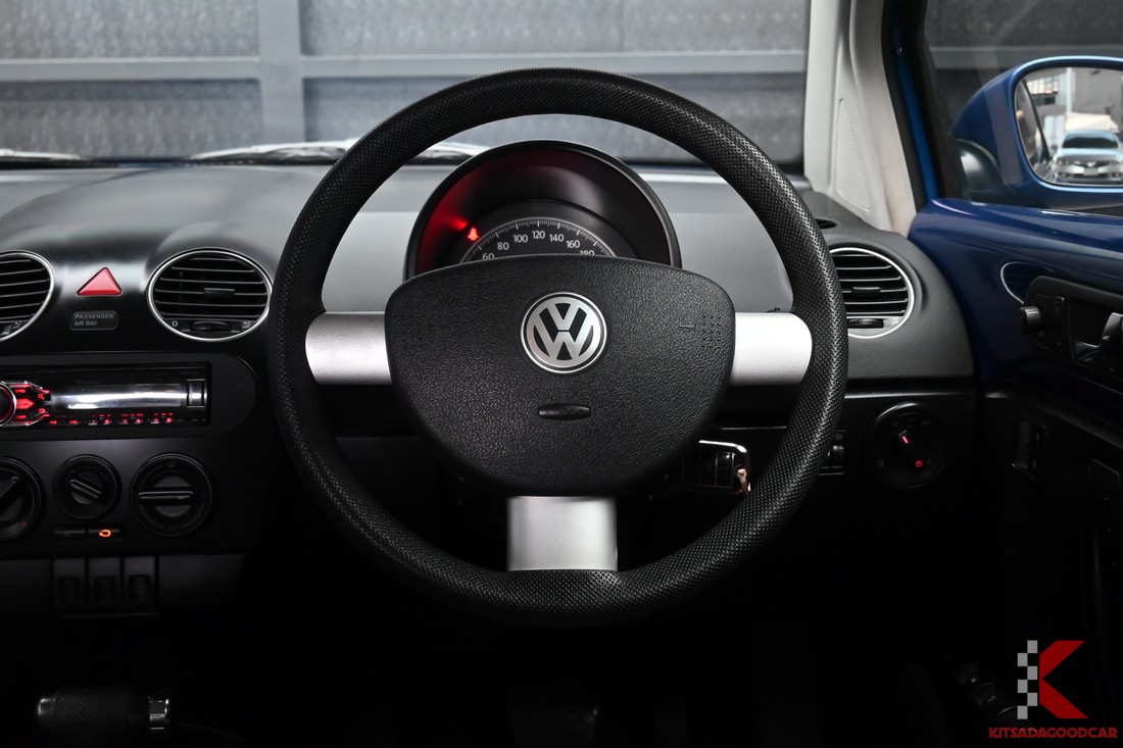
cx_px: 562
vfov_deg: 31.9
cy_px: 374
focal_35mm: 42
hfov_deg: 46.4
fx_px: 1310
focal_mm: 28
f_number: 5.6
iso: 2200
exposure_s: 1/60
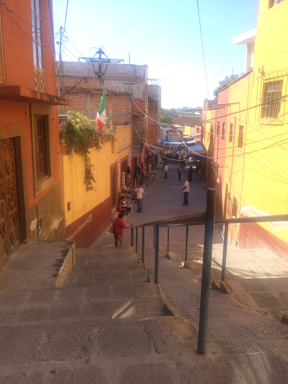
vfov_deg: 61.7
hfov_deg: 48.2
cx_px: 144
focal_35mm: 29
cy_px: 192
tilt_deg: -13.5
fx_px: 322
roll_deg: -0.3
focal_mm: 4.15
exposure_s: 1/873
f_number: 2.2
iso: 32
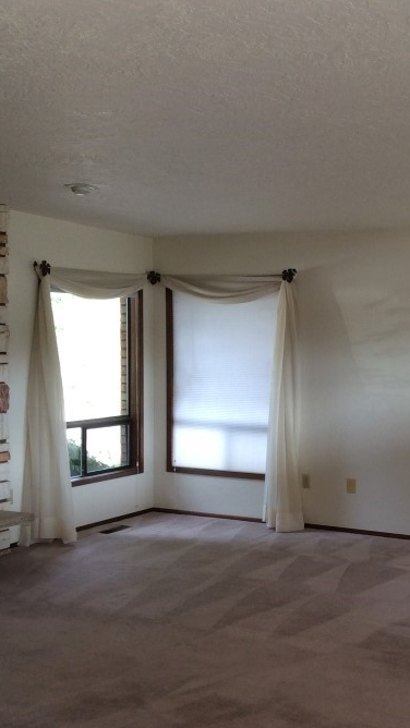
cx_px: 291
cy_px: 387
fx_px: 1062
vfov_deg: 37.8
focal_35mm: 55
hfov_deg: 21.7
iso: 40
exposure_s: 1/40
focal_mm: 3.3
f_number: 2.4
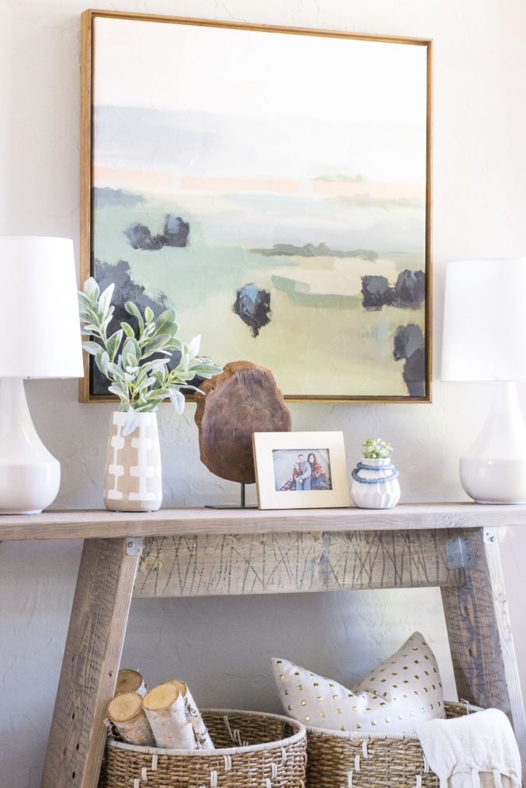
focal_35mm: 85
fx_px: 1862
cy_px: 414
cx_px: 243
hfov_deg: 16.1
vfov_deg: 23.9
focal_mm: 50
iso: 1600
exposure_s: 1/15
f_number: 5
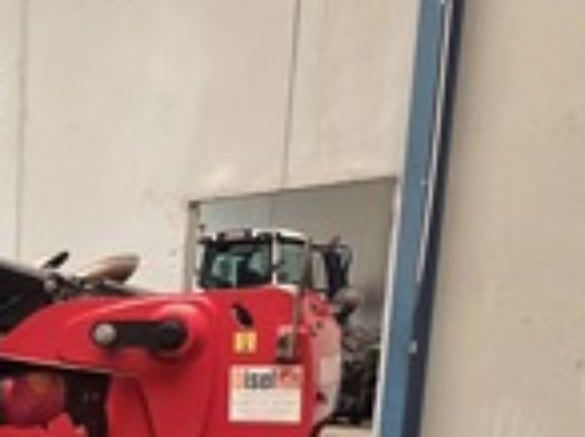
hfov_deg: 29.6
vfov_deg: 27.4
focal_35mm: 49
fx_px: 827
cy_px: 465
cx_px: -210
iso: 100
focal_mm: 2.2
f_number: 1.9
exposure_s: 1/100
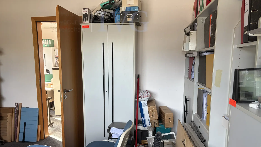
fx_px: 201
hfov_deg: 66.1
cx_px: 129
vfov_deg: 39.9
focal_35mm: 29
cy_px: 91
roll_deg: +0.0
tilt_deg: -7.5
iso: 125
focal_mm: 5.96
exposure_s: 1/92
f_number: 1.6
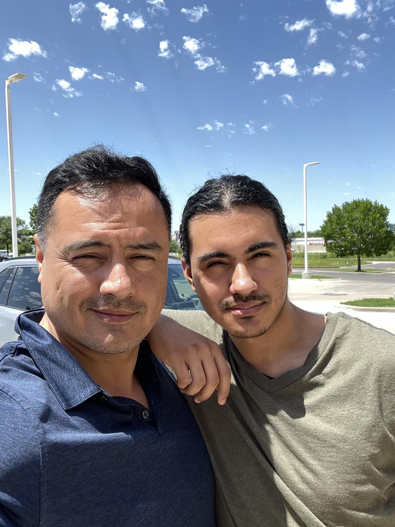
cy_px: 264
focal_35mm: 30
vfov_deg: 60.0
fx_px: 456
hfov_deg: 46.8
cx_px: 198
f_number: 2.2
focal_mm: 2.71
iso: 25
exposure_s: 1/557
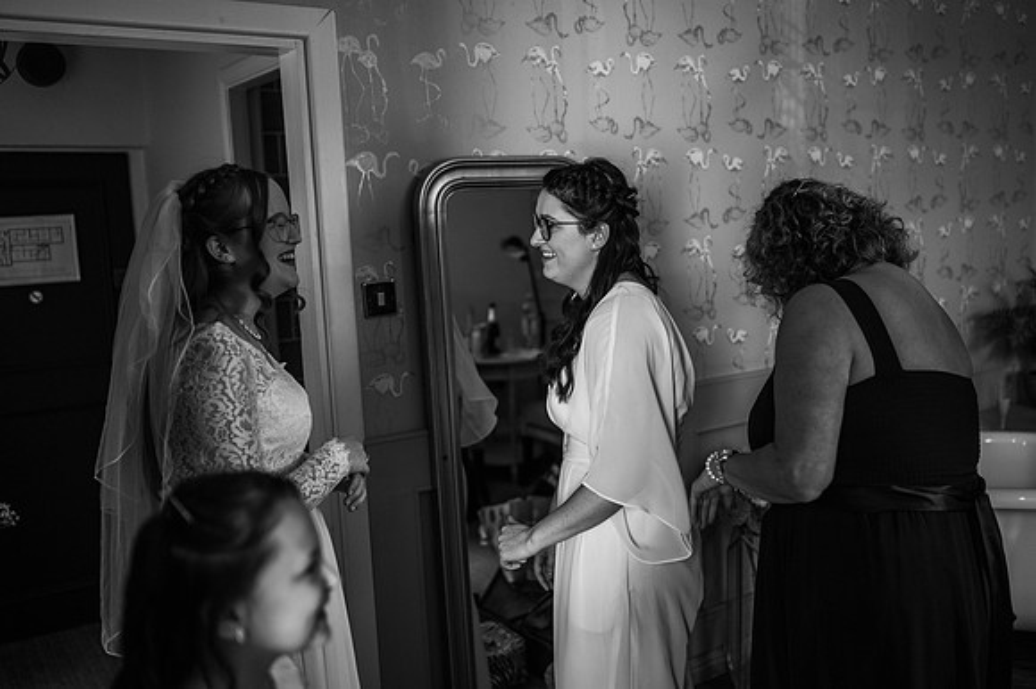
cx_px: 518
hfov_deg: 54.5
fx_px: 1007
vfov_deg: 37.8
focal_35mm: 35
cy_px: 344
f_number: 2
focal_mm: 35
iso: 560
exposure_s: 1/200
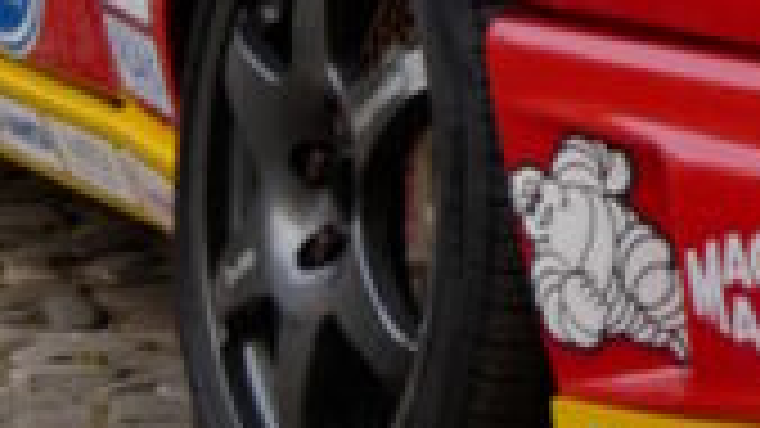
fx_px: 4231
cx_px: 1547
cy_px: -525
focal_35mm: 210
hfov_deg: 9.5
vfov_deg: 5.6
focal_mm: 22
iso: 100
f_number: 3.8
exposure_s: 1/200
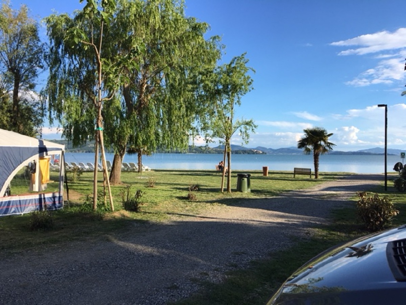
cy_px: 152
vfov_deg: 48.2
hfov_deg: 61.7
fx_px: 340
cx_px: 203
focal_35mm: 29
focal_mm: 4.15
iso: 25
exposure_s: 1/1040
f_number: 2.2
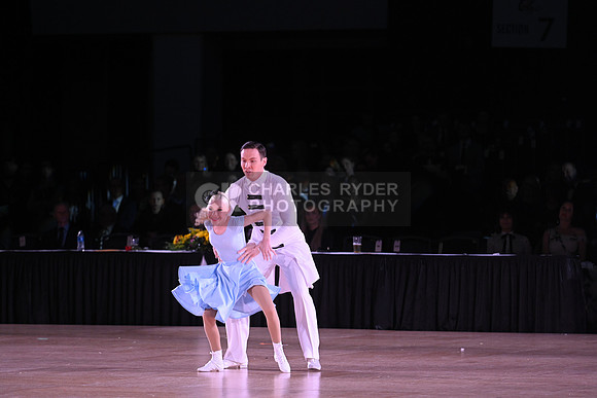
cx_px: 298
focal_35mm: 200
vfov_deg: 6.9
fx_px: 3317
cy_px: 199
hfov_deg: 10.3
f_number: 4
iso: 1600
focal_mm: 200
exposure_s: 1/200
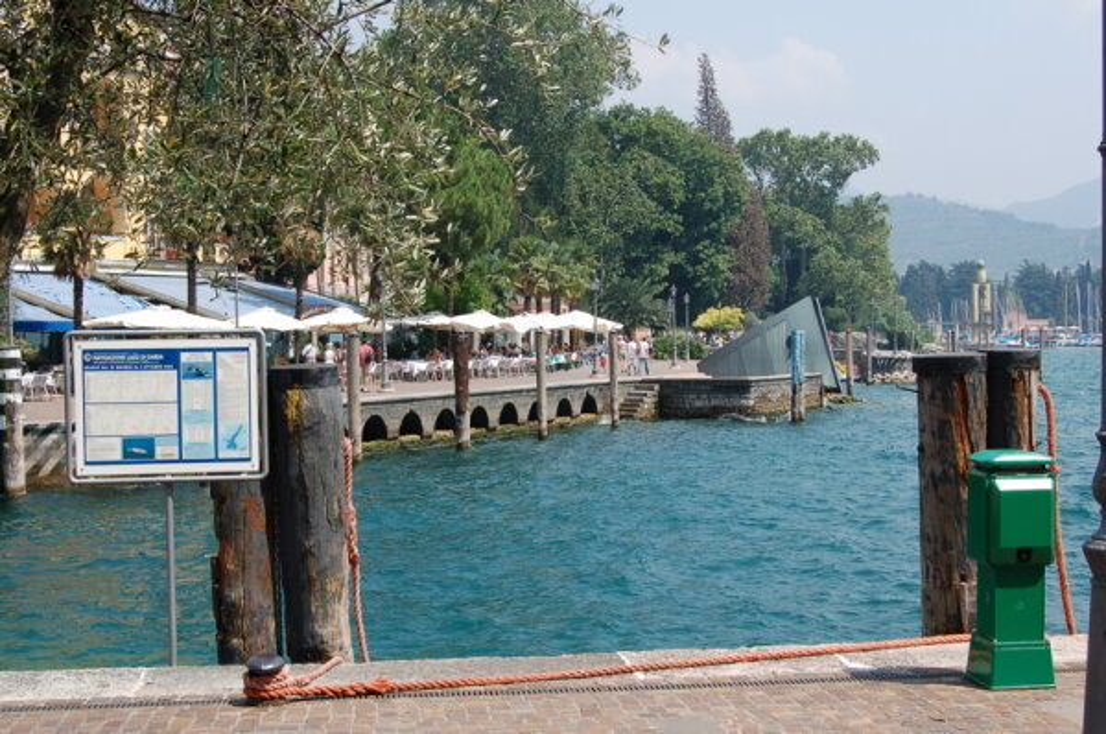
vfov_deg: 26.4
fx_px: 1564
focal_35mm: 51
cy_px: 367
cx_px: 553
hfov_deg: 38.9
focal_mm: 34
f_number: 10
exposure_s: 1/250
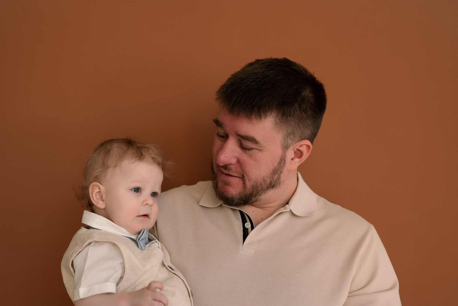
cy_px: 205
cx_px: 188
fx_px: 636
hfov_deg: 39.5
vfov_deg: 26.9
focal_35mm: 50
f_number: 2.2
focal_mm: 35
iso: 160
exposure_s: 1/500
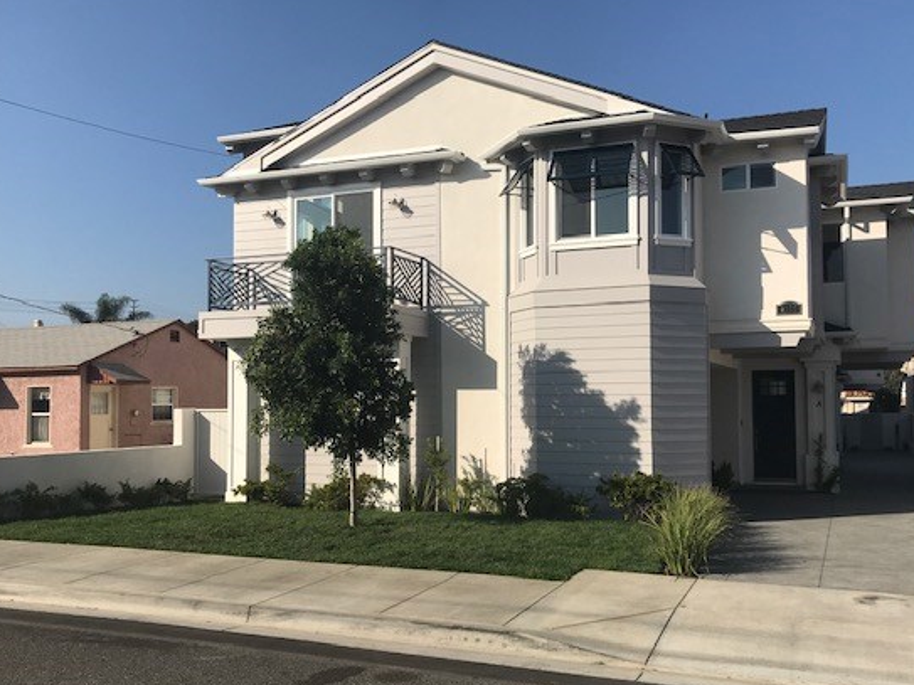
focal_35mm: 33
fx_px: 871
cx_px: 500
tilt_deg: +2.4
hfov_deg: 55.3
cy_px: 369
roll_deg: -0.4
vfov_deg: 42.9
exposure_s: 1/3690
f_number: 1.8
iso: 20
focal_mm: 3.99
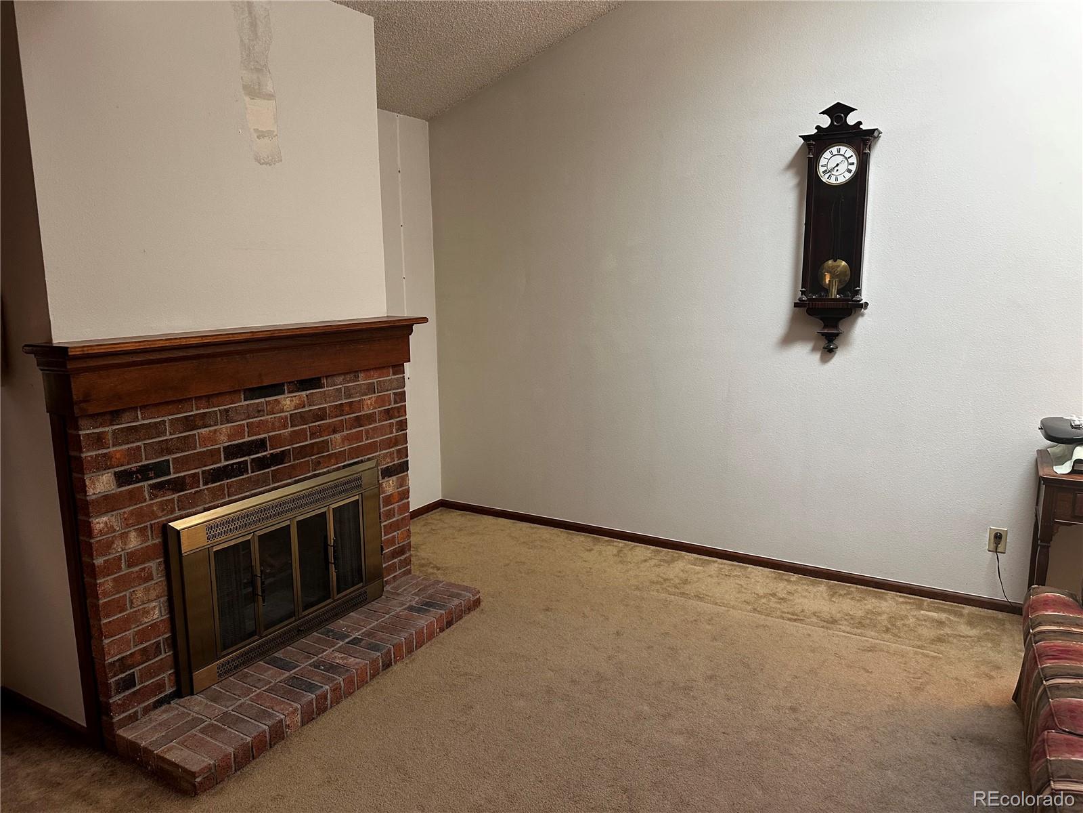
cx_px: 542
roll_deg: +0.7
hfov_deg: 71.6
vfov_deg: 56.8
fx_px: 751
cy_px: 406
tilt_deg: -9.8
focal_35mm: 24
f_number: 1.78
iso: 200
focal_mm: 6.86
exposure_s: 1/60
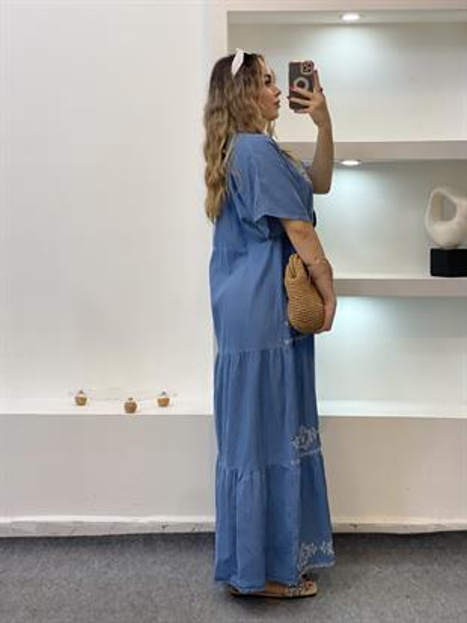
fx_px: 935
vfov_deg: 36.8
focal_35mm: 52
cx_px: 234
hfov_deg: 28.0
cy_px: 312
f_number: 2
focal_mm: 6
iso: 80
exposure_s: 1/100
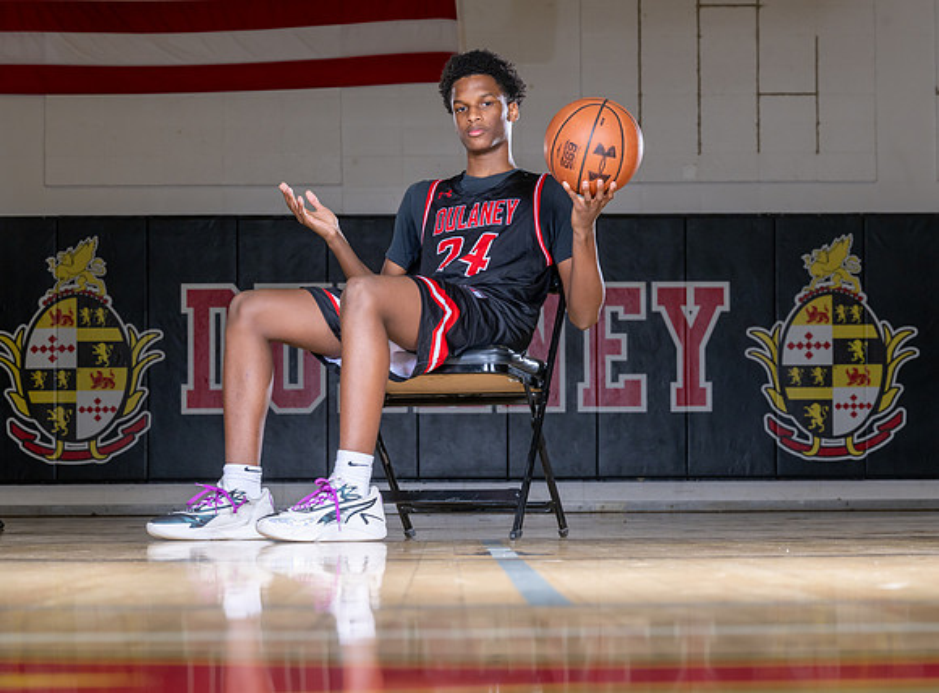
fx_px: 2464
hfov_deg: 21.6
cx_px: 499
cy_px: 370
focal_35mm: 91
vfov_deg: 16.0
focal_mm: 79
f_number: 8
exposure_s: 1/100
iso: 400
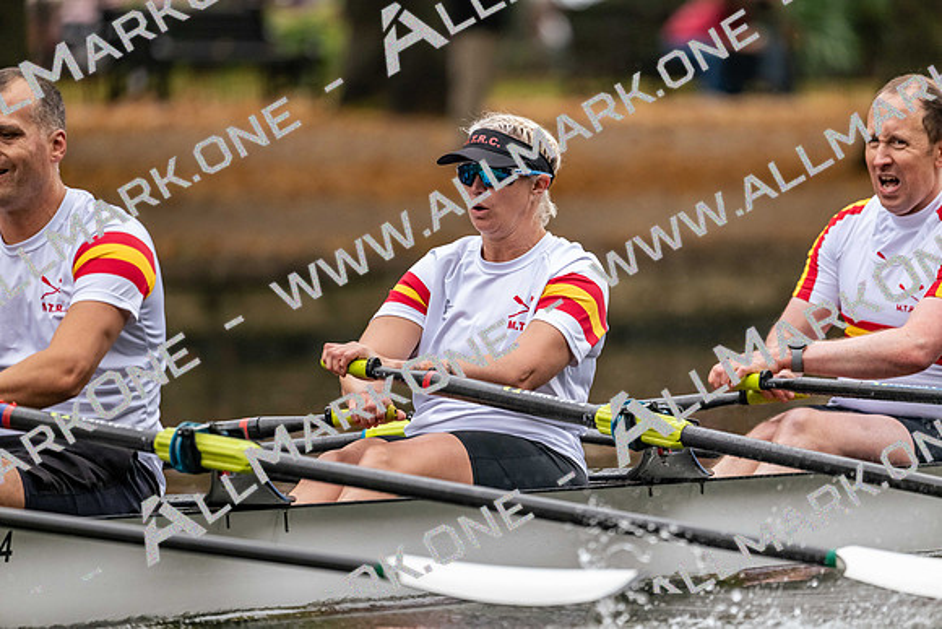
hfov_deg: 5.2
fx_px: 10469
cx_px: 471
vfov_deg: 3.4
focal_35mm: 400
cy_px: 314
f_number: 4.5
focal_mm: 400
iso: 2800
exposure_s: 1/2500
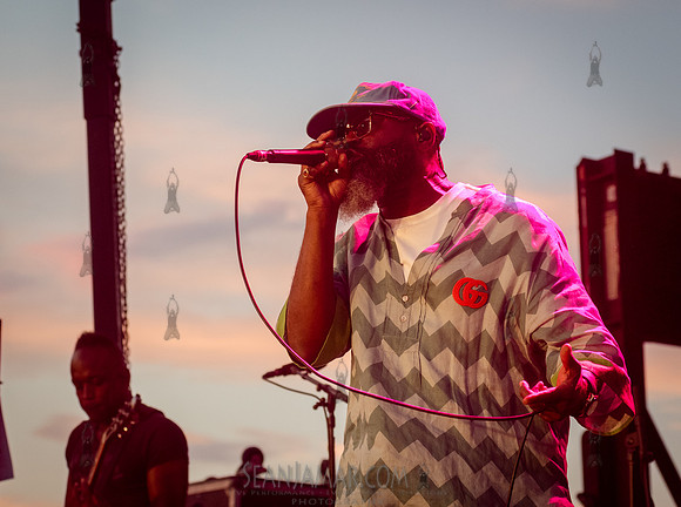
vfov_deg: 13.9
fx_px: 2081
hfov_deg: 18.6
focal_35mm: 106
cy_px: 194
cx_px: 333
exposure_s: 1/400
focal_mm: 80
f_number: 4.5
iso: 4000
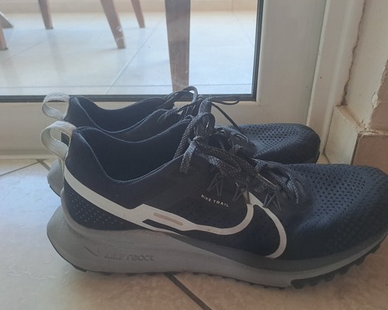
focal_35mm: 27
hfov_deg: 64.0
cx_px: 212
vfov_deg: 53.2
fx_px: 310
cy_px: 157
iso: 250
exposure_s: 1/50
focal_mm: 4.65
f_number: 1.8
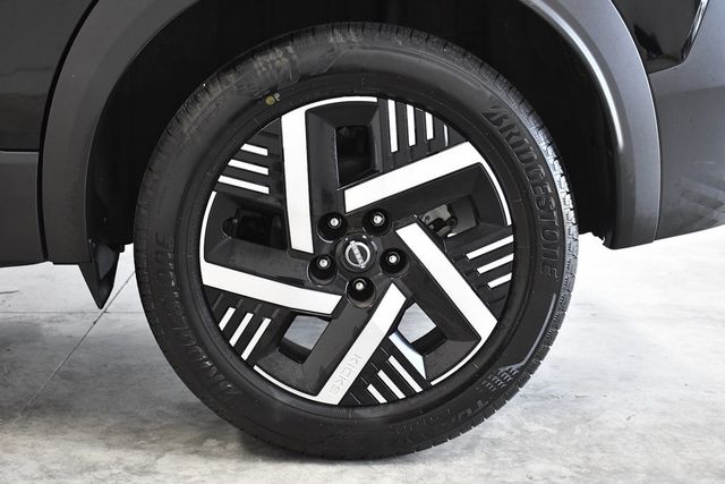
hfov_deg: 38.9
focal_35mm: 51
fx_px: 1027
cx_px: 362
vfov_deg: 26.5
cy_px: 242
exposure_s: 1/320
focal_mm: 34
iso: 2500
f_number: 4.2
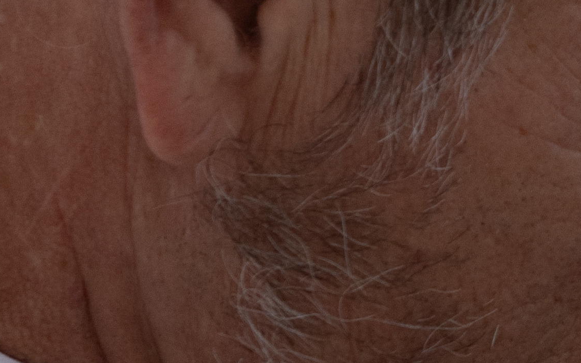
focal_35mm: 521
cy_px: 147
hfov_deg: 4.0
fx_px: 8250
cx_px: 873
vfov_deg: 2.5
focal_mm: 70
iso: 320
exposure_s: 1/1250
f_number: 5.6
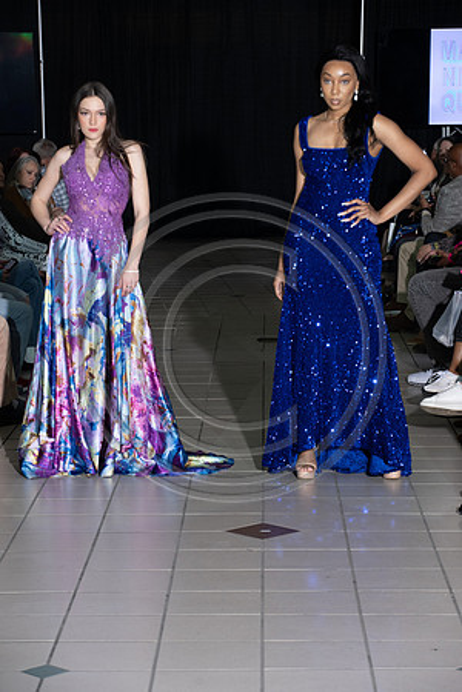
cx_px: 231
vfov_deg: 19.5
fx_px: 2021
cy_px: 346
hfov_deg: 13.0
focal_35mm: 105
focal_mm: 105
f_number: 5.6
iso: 1250
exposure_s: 1/160
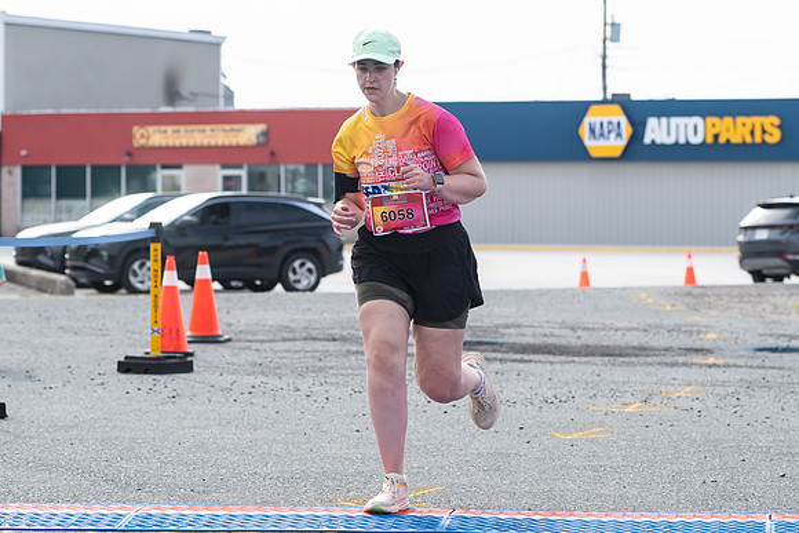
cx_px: 400
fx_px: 3131
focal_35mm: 141
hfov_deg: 14.5
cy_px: 163
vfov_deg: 9.7
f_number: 5
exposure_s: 1/1000
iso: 250
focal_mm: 82
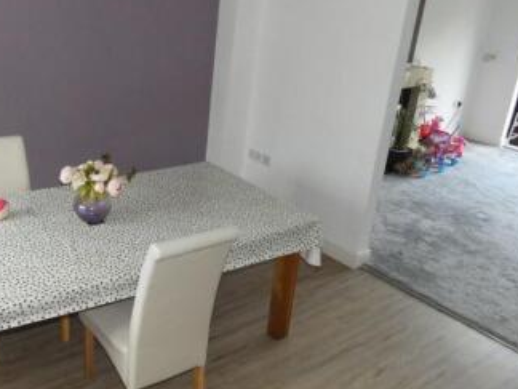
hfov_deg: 50.2
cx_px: 162
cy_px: 178
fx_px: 539
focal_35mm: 36
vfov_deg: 39.6
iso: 400
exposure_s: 1/60
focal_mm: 3.6
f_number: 2.8
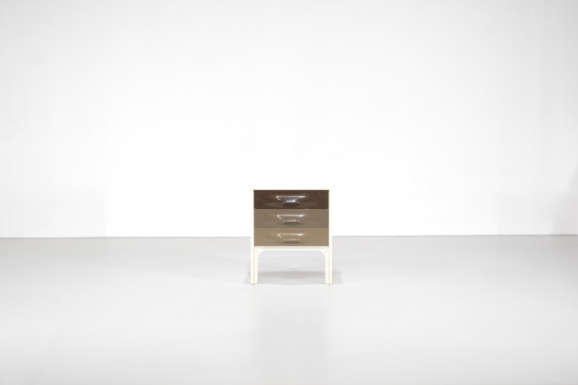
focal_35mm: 53
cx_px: 289
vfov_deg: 25.5
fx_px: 851
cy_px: 192
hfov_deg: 37.5
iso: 400
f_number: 8
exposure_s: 1/15
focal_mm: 35
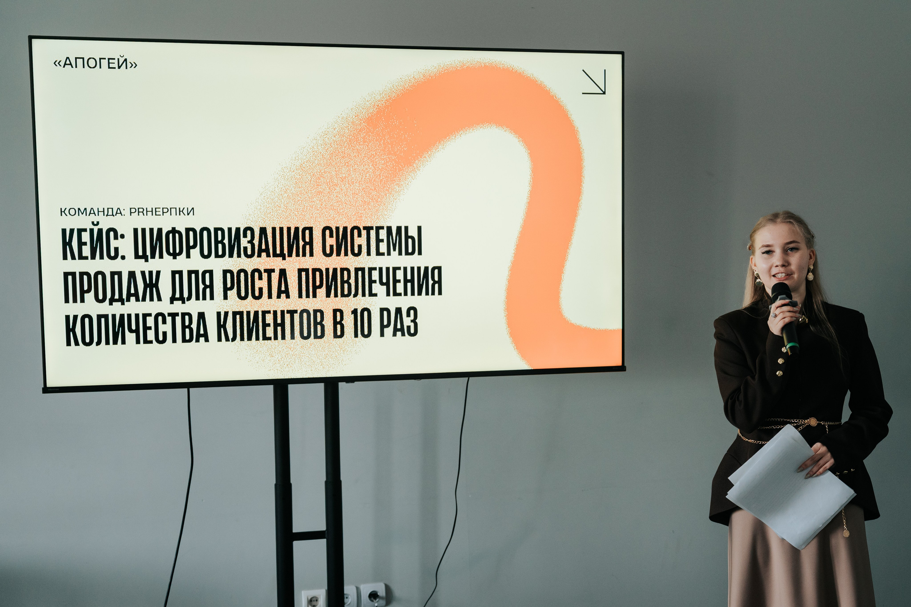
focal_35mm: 50
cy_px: 352
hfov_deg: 39.6
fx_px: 1261
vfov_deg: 27.0
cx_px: 525
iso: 1250
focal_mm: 43
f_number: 2.8
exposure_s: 1/160
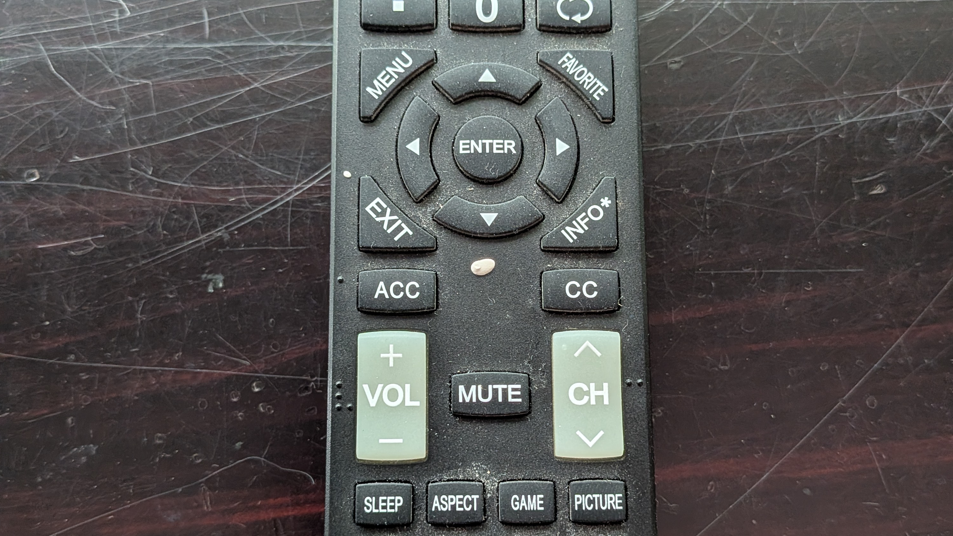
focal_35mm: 35
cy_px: 342
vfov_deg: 33.5
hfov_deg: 56.6
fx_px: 884
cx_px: 477
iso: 43
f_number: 1.7
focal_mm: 4.53
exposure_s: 1/30
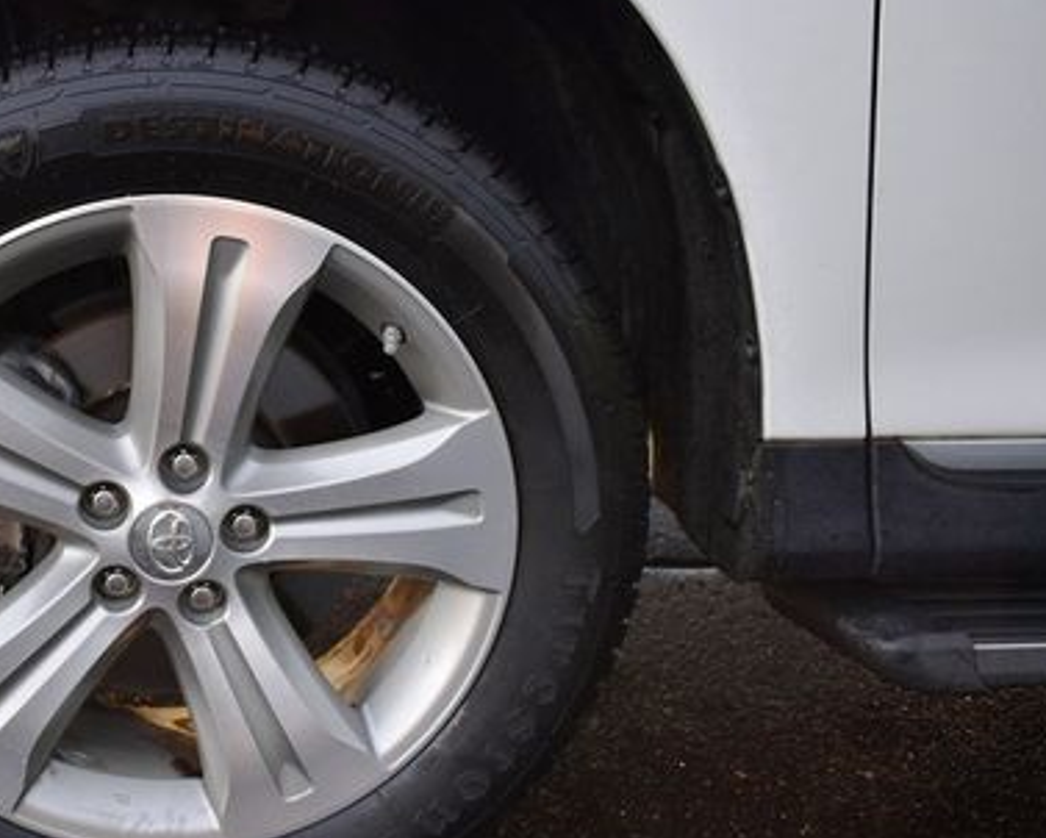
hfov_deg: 40.9
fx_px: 1332
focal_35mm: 43
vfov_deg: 34.9
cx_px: 197
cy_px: 434
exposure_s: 1/250
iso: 560
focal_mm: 18
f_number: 3.5
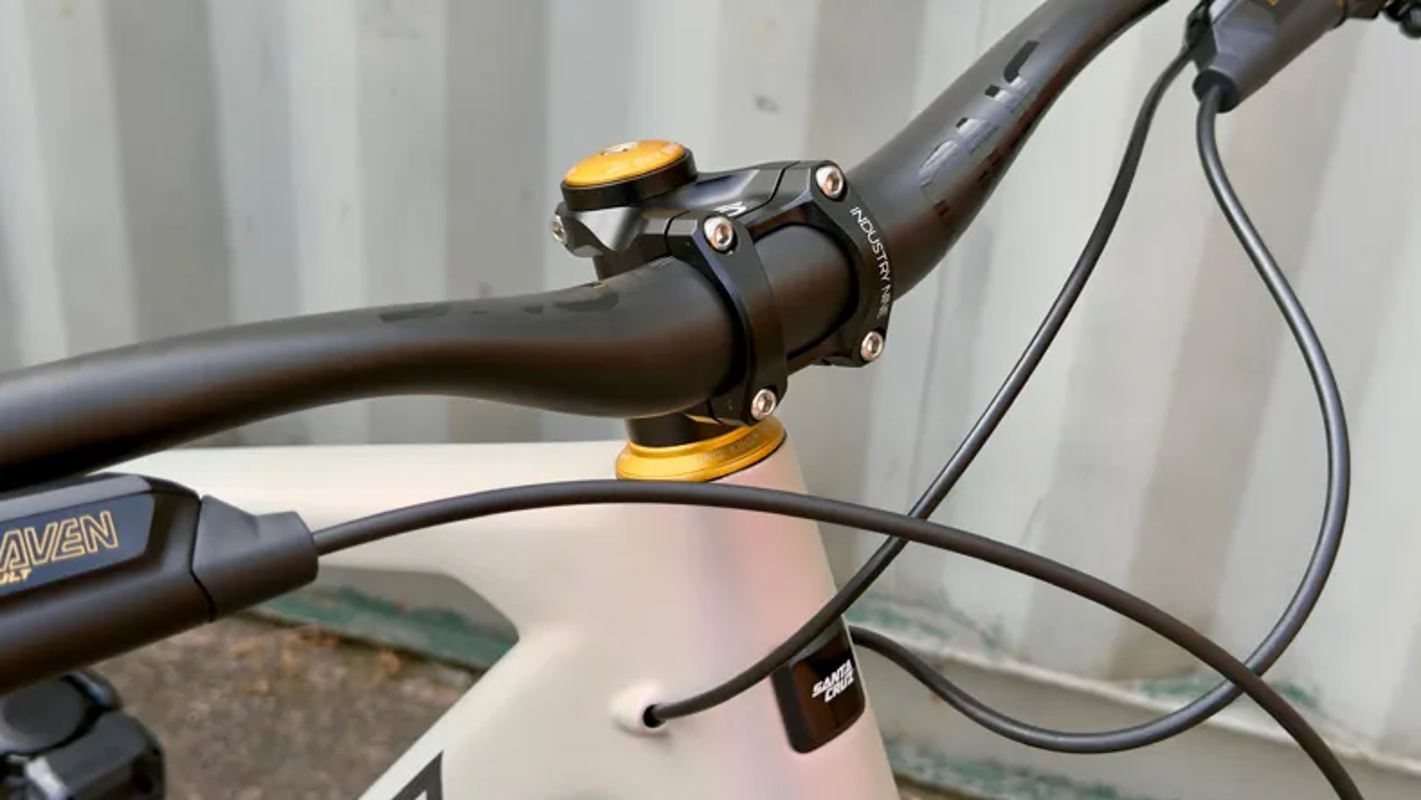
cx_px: 704
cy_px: 281
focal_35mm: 53
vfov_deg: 22.6
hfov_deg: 39.2
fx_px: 1997
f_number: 1.78
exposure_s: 1/382
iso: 64
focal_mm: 6.76
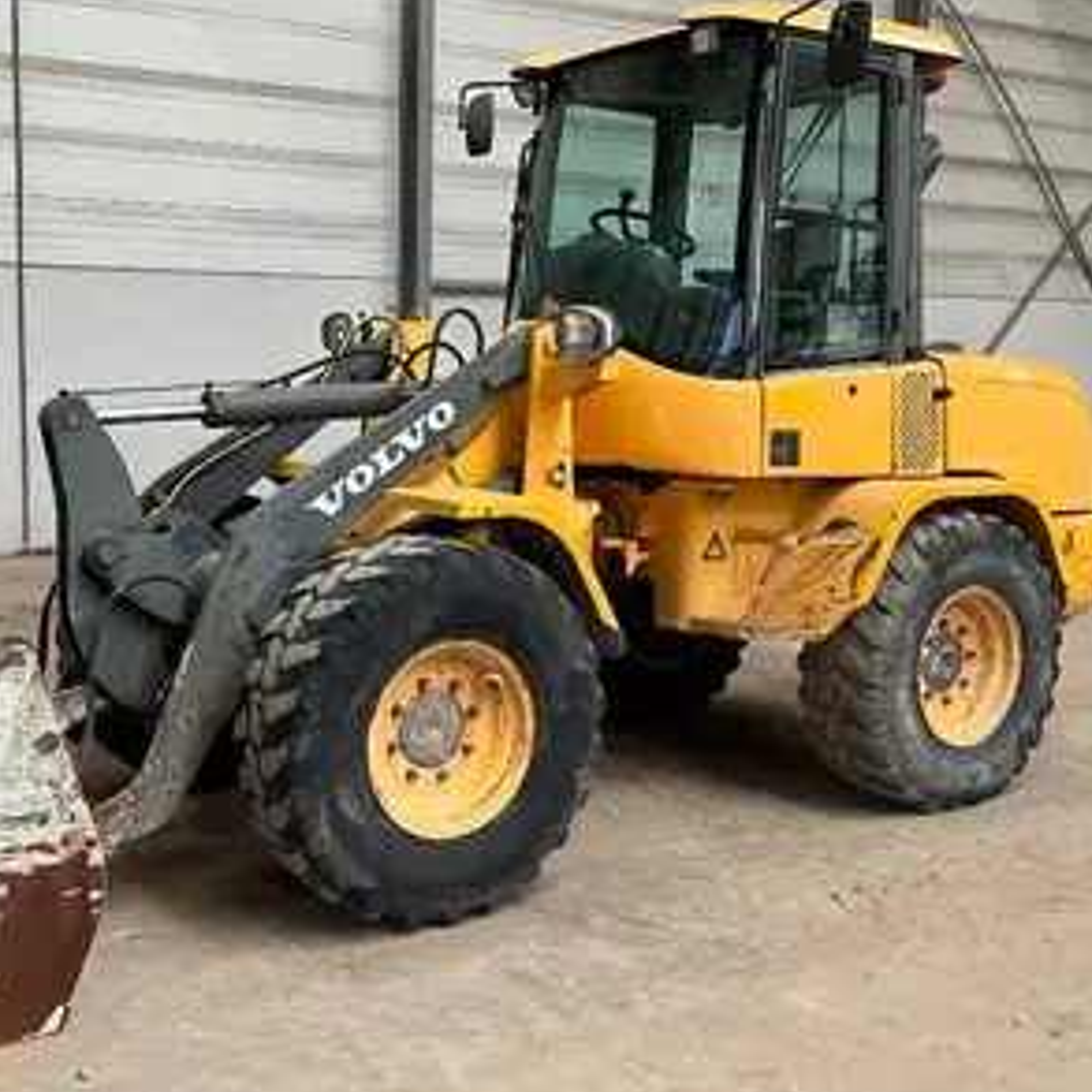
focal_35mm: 42
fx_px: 1499
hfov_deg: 39.6
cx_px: 380
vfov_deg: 40.0
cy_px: 511
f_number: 1.8
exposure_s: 1/64
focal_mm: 3
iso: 64
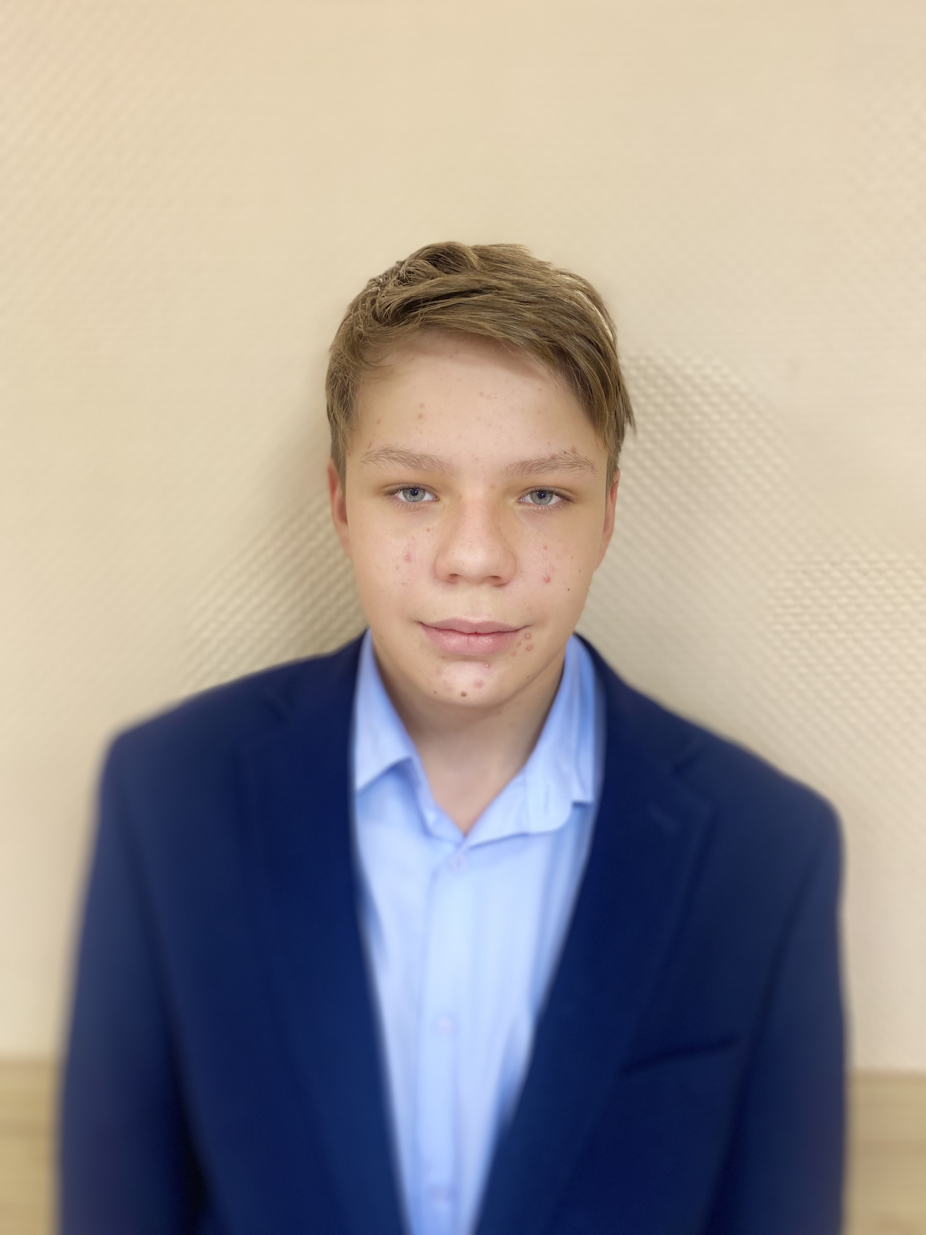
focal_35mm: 26
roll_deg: +0.0
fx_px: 927
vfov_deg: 67.3
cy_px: 618
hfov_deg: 53.1
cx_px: 463
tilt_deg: -10.2
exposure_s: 1/50
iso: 100
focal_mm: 4.25
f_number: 1.8
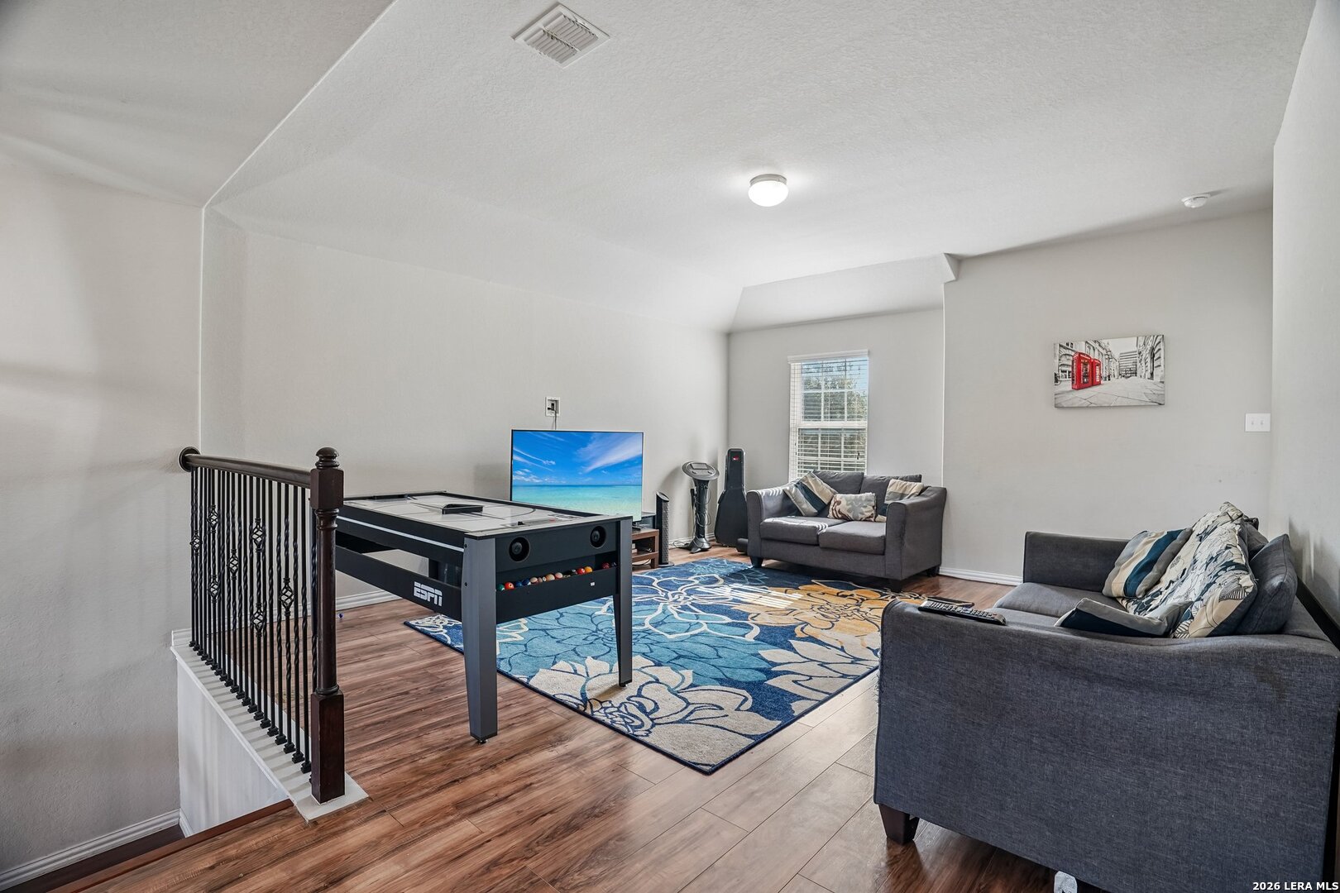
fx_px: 596
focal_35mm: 16
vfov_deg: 73.7
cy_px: 446
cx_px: 670
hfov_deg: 96.7
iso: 400
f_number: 8
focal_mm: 16
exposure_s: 1/10
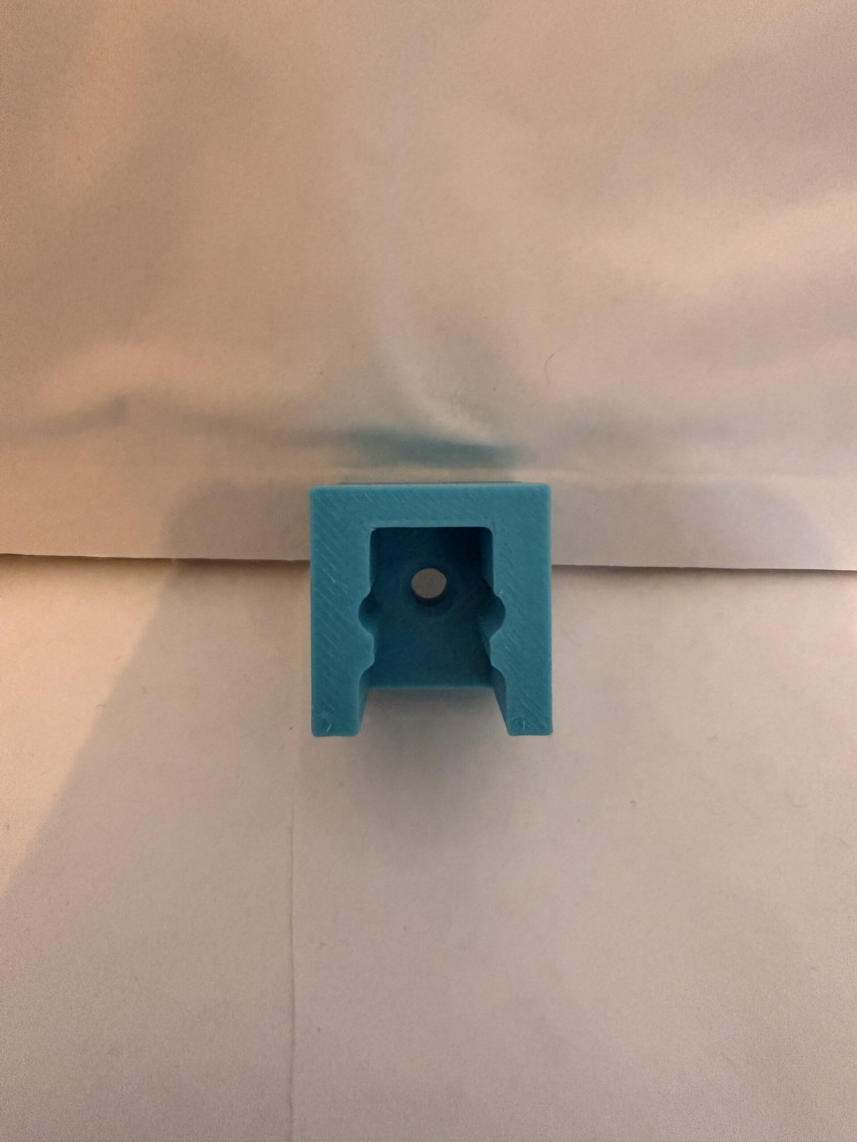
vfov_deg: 71.6
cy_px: 571
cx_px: 428
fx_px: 792
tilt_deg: -48.7
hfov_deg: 56.8
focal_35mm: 24
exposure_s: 1/50
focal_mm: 2.22
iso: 800
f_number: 2.2
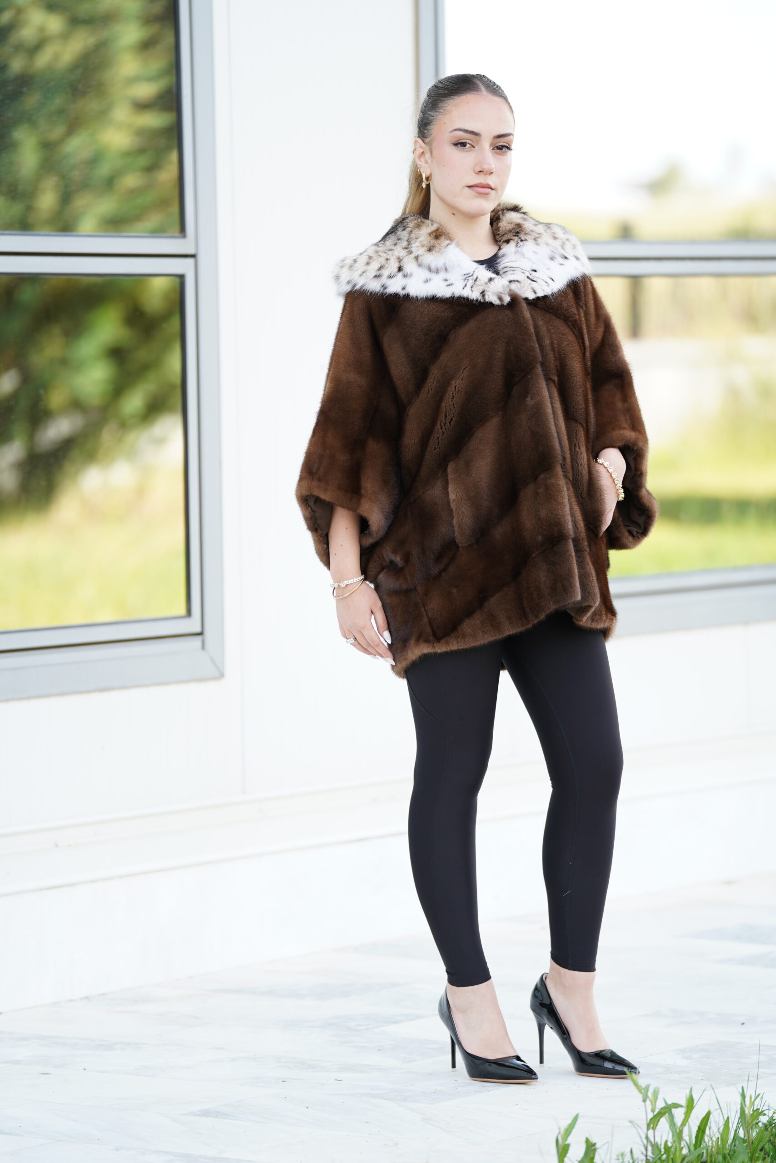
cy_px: 582
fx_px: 5011
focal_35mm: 155
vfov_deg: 13.2
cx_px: 388
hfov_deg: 8.9
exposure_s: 1/250
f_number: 2.8
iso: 200
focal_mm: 155
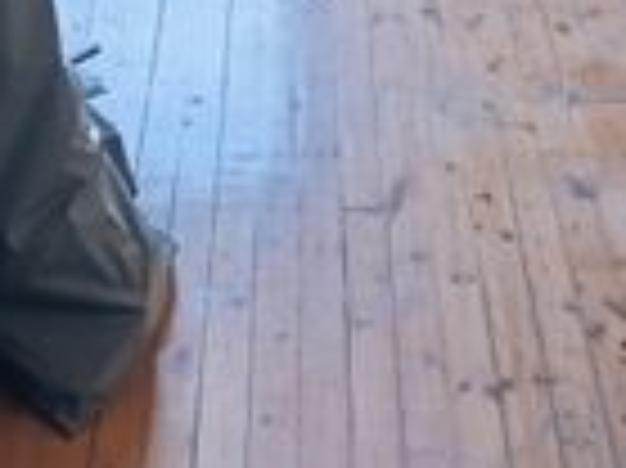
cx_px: 230
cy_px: -490
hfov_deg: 18.5
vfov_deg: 12.2
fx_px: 1915
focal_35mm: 106
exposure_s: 1/100
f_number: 1.6
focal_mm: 6.14
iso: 640
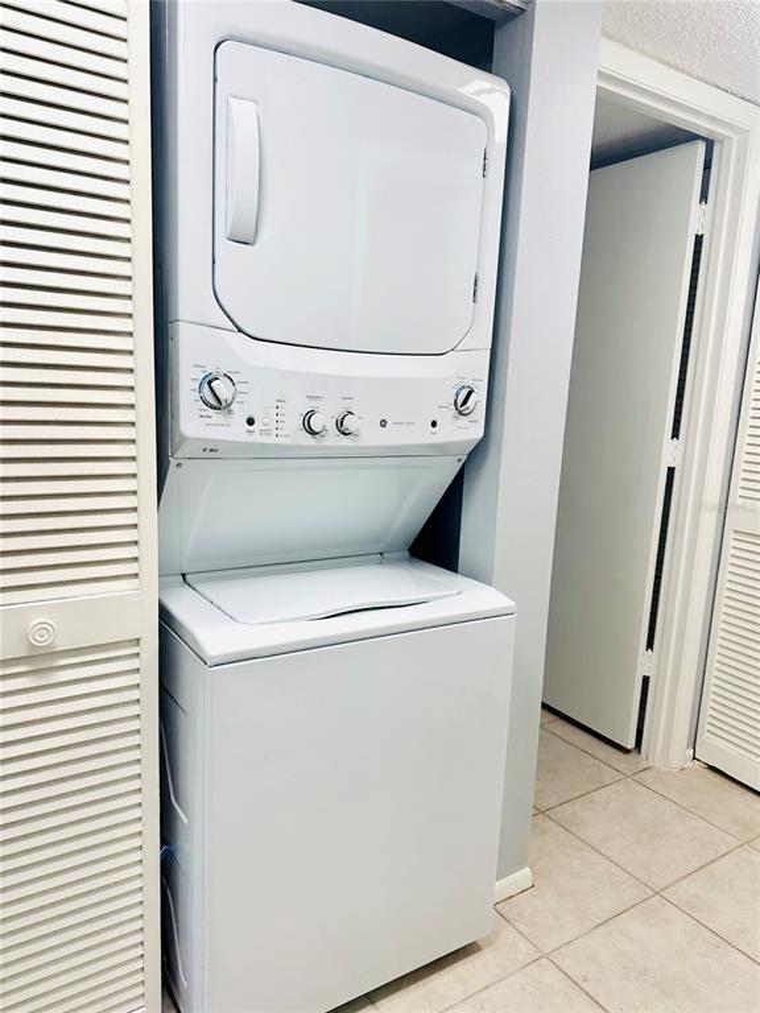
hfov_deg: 56.8
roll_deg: -3.7
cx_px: 380
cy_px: 506
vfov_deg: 71.6
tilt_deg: -9.6
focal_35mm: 24
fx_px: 703
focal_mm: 6.86
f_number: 1.78
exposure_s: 1/120
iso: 64
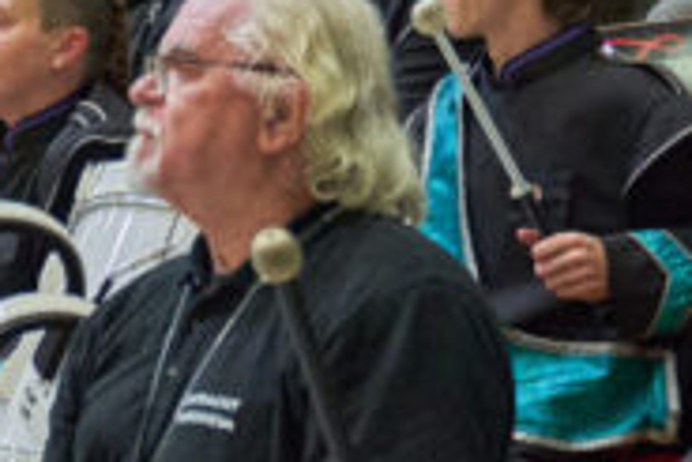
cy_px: 580
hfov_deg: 12.7
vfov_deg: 8.4
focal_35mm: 161
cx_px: 105
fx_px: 3097
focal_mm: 29
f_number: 2.8
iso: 5000
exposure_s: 1/1000
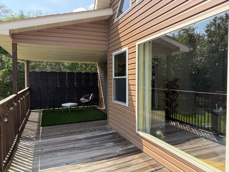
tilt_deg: +0.1
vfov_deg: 56.8
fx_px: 159
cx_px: 114
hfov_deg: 71.6
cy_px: 86
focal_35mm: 24
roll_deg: +0.5
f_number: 1.78
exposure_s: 1/1122
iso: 100
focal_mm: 6.76
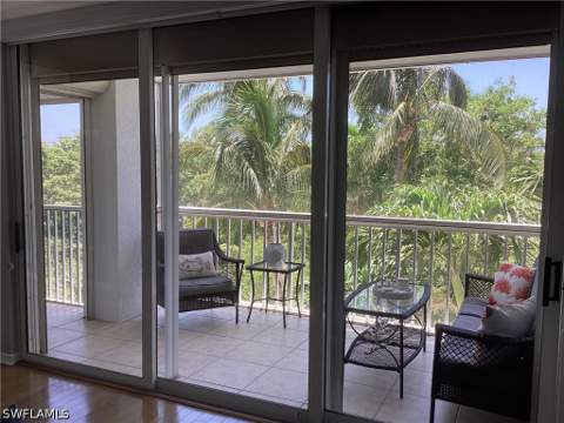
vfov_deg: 45.4
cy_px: 212
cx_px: 282
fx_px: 505
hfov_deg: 58.4
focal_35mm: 31
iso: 50
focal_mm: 3.3
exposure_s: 1/120
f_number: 2.4
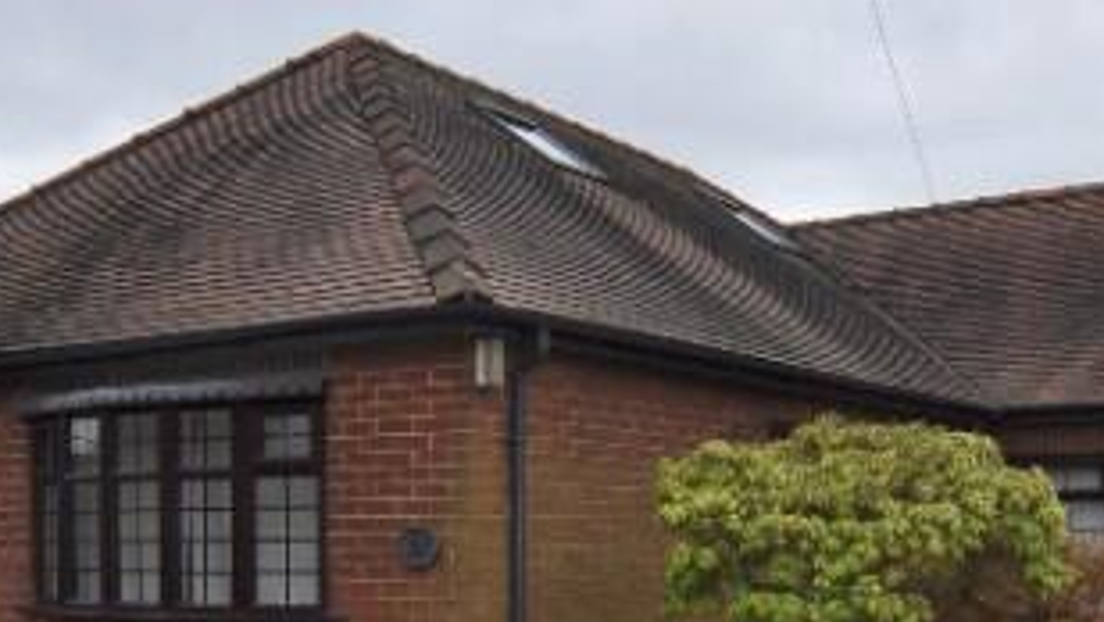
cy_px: 586
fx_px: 1523
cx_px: 436
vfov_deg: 22.4
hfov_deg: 39.7
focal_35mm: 52
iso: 200
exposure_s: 1/200
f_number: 7.1
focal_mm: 10
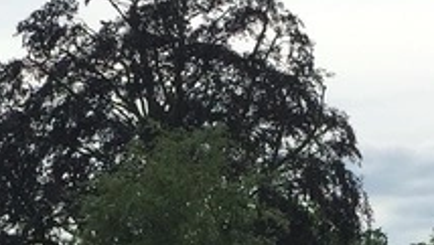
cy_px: 571
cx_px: 41
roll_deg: -0.6
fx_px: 1740
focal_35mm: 151
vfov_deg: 7.6
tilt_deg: -4.1
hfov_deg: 14.1
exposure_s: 1/1980
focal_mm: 4.15
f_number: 2.2
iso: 32
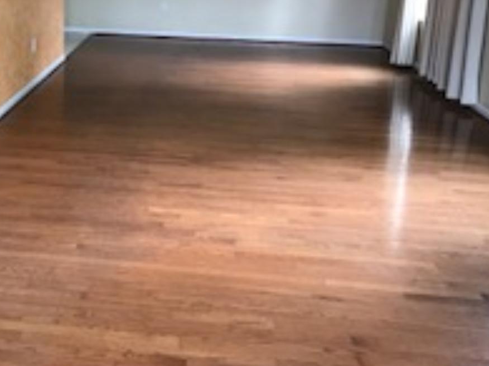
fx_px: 650
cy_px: 76
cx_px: 117
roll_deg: -1.6
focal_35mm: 46
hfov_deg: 40.0
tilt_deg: -12.8
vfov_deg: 30.8
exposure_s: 1/24
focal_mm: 3.99
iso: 40
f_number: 1.8
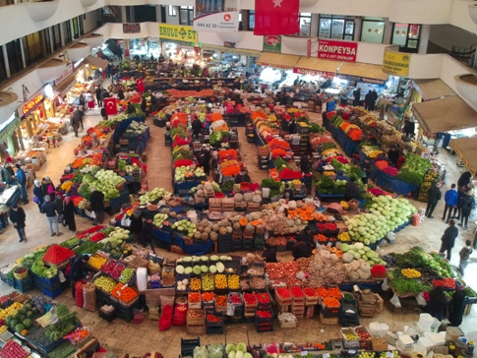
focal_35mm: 33
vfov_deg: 43.0
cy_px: 180
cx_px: 220
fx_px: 455
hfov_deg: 55.3
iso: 437
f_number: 2.6
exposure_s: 1/10
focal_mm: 4.49
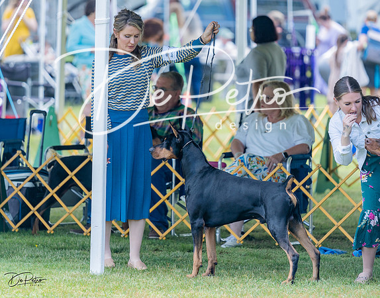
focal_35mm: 303
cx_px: 180
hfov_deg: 6.4
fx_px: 3380
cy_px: 101
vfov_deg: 5.0
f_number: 2.8
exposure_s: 1/800
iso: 160
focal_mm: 200
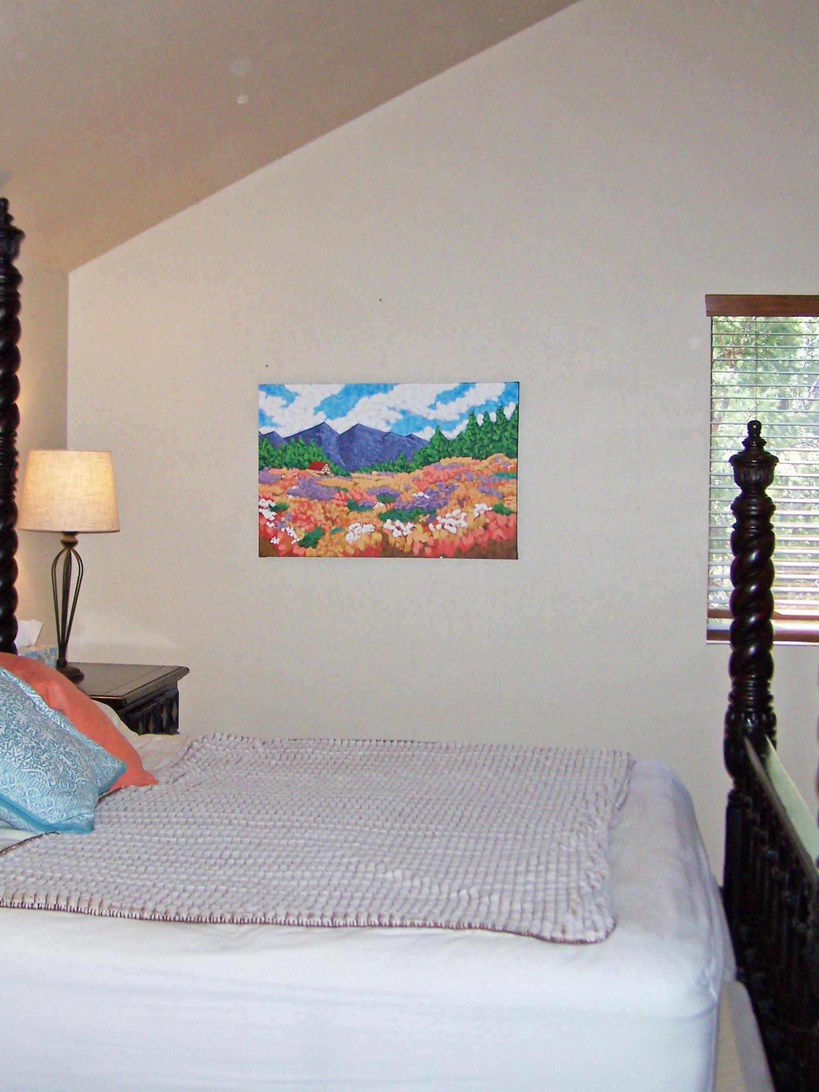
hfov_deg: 28.5
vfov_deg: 37.5
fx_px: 1609
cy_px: 544
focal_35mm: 51
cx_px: 322
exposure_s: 1/60
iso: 80
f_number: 2.8
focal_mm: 6.3
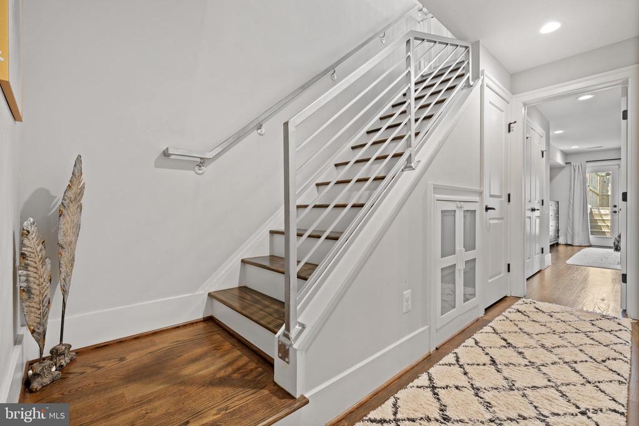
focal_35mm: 16
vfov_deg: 73.8
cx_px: 320
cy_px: 213
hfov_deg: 96.7
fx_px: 284
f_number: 9
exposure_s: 2
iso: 320
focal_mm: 16
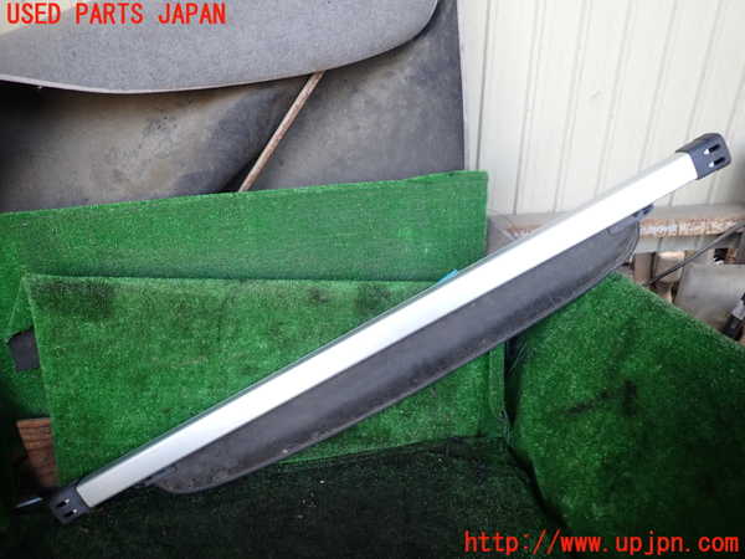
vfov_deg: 54.9
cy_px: 280
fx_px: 538
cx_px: 372
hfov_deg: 69.4
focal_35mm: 25
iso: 100
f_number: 2
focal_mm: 4.5
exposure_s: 1/60
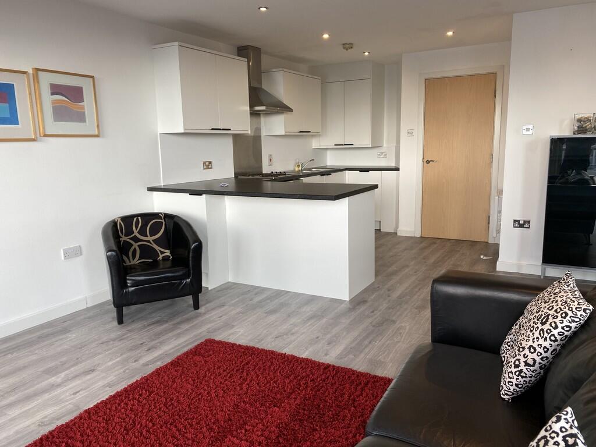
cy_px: 224
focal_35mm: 26
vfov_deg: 53.1
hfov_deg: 67.3
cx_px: 298
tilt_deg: -9.5
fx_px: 448
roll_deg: +1.0
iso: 40
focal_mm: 4.25
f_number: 1.8
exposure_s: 1/100
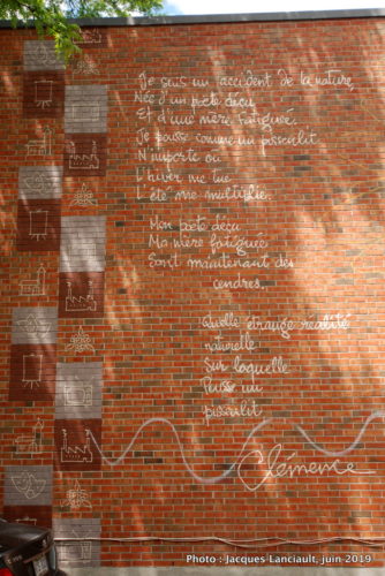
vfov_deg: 53.1
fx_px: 577
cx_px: 192
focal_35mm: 36
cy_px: 288
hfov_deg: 36.9
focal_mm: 24
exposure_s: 1/80
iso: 100
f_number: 4.5
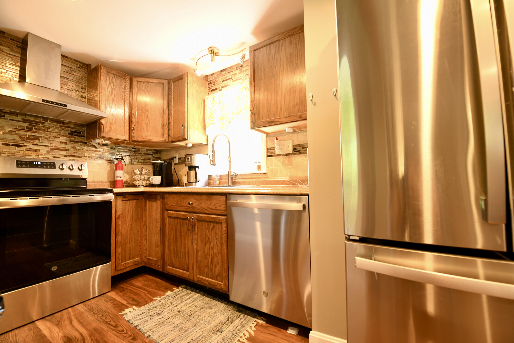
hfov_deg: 104.3
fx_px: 200
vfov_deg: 81.2
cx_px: 257
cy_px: 172
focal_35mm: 14
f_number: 5
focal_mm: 14
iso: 640
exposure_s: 1/15
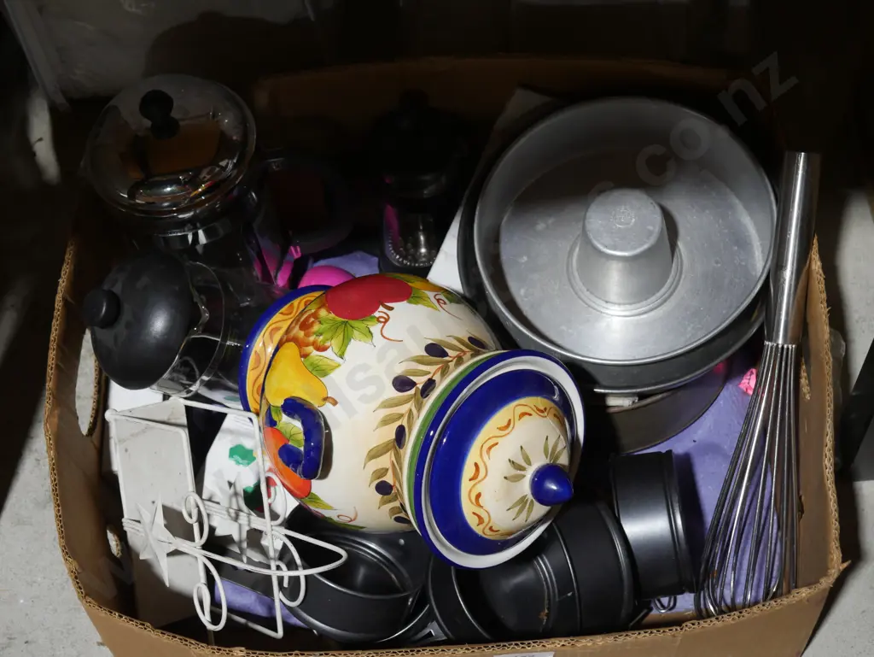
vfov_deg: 23.7
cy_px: 328
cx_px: 437
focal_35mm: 62
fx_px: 1566
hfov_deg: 31.2
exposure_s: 1/80
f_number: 5.4
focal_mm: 31
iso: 640
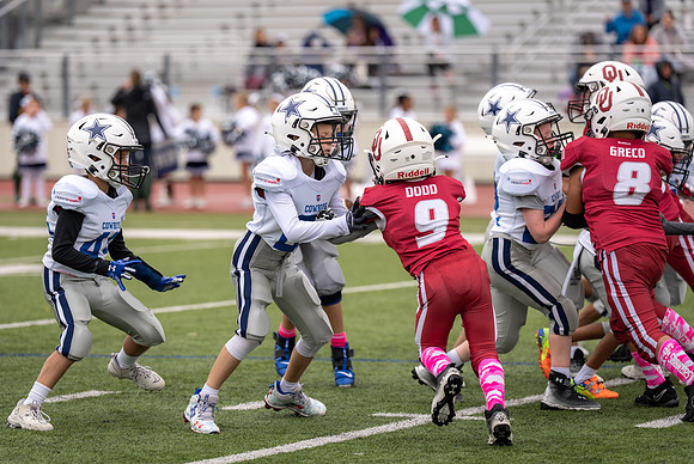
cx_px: 282
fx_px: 3523
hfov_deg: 11.2
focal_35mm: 183
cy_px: 234
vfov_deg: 7.5
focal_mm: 150
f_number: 2.8
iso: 160
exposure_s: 1/1250
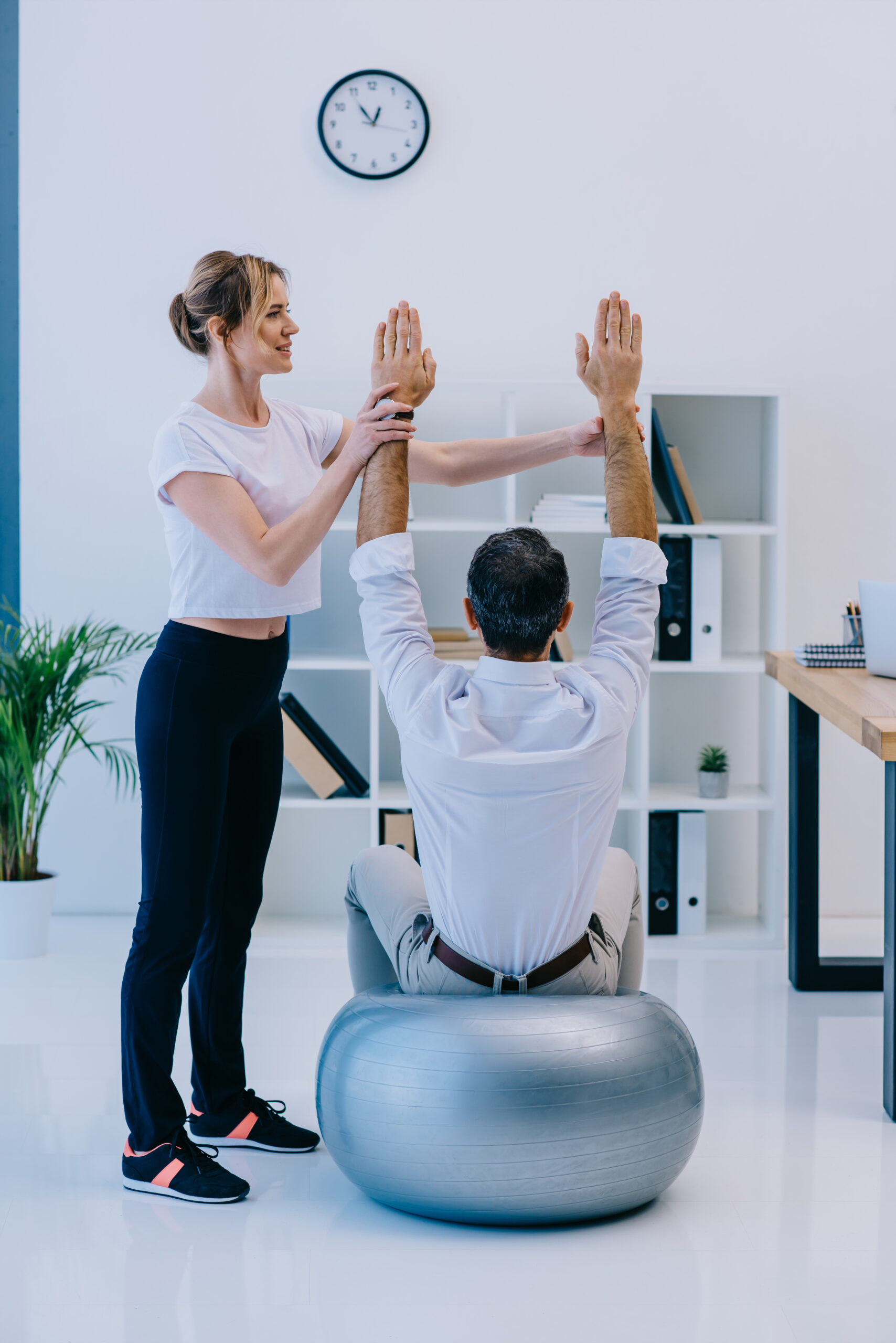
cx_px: 448
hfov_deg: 16.1
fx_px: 3171
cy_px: 672
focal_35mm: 85
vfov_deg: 23.9
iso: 160
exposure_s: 1/160
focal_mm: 85
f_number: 3.5
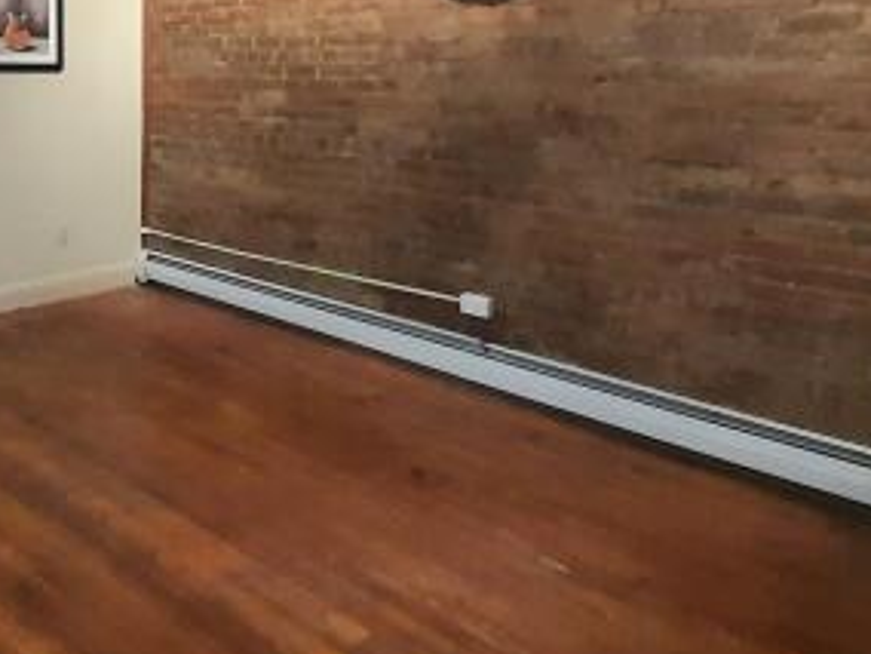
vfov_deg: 41.5
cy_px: 154
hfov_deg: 51.0
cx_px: 141
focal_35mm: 33
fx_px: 830
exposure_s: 1/24
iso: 500
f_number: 2.2
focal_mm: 1.42
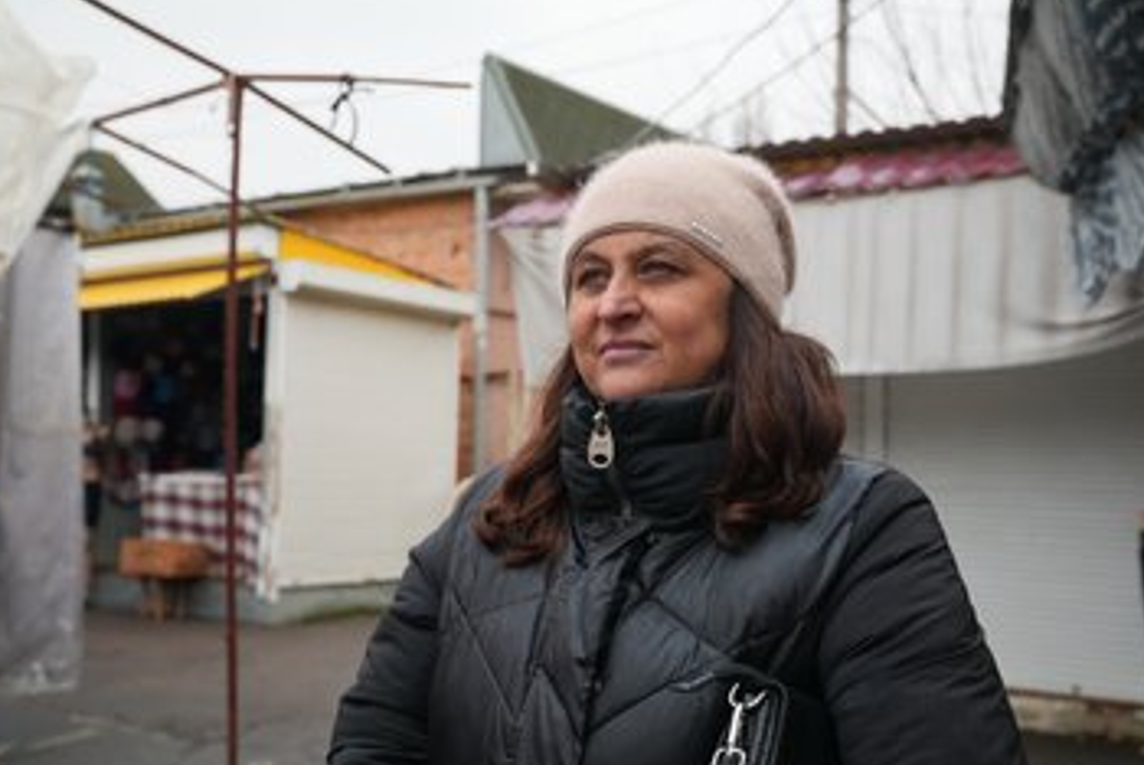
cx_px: 559
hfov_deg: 48.4
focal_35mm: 40
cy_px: 414
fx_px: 1272
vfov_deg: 33.4
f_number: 4.5
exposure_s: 1/50
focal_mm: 35
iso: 125
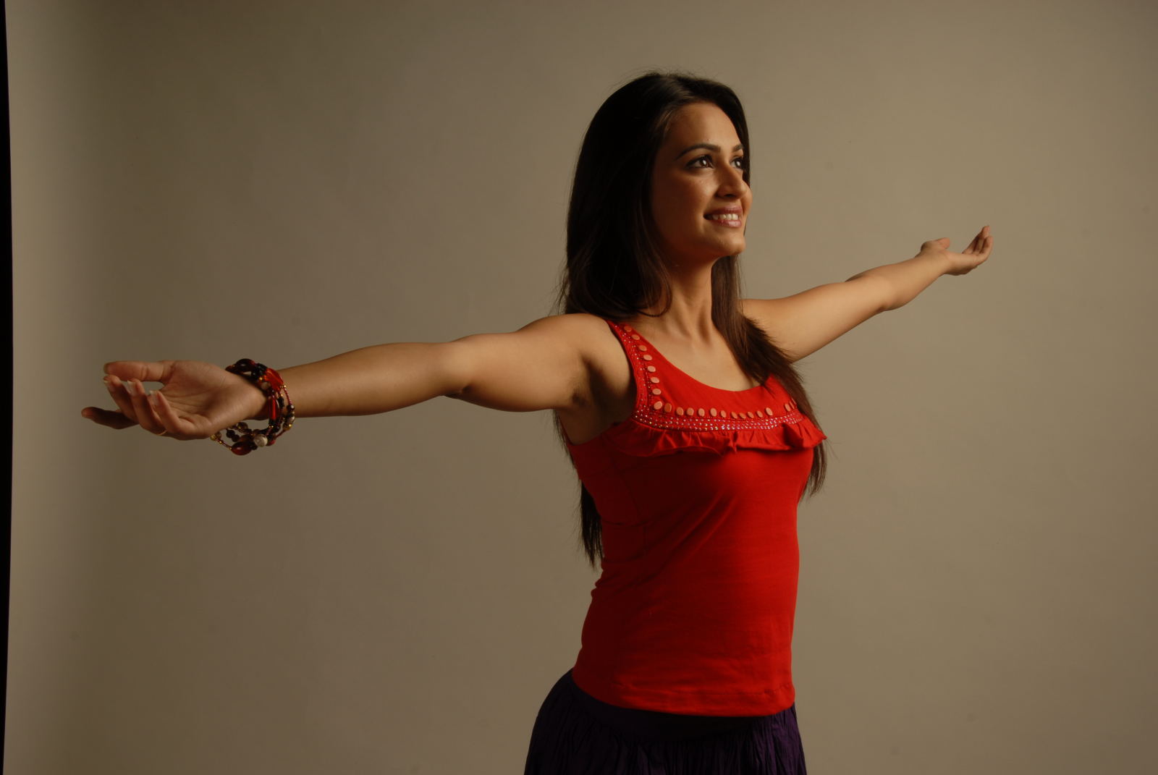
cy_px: 388
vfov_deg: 22.7
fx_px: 1932
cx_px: 579
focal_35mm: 60
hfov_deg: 33.4
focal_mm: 40
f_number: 16
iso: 100
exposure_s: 1/250
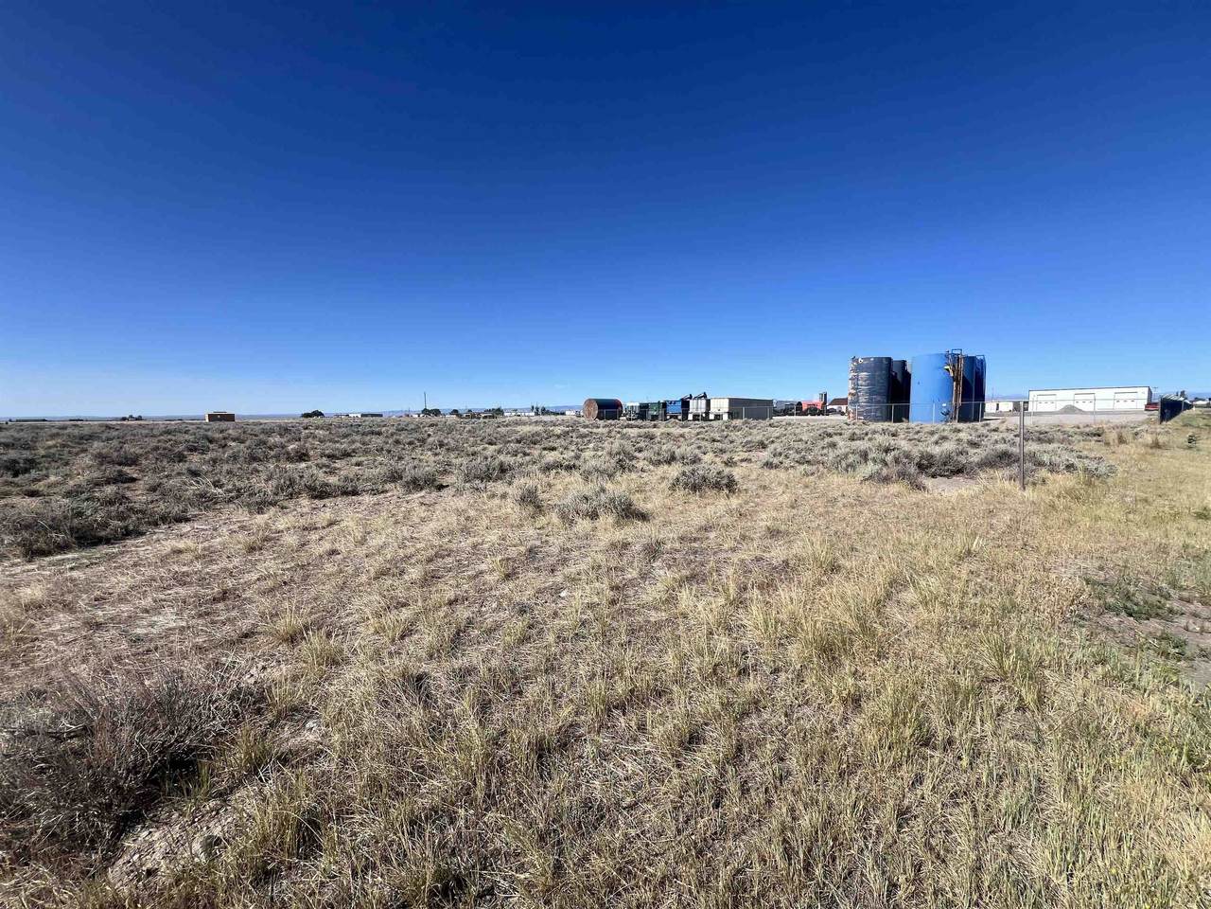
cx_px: 606
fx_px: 455
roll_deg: +0.8
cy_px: 454
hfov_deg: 106.2
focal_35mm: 13
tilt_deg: -5.1
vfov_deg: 89.9
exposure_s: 1/2538
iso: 32
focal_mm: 1.57
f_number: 1.8
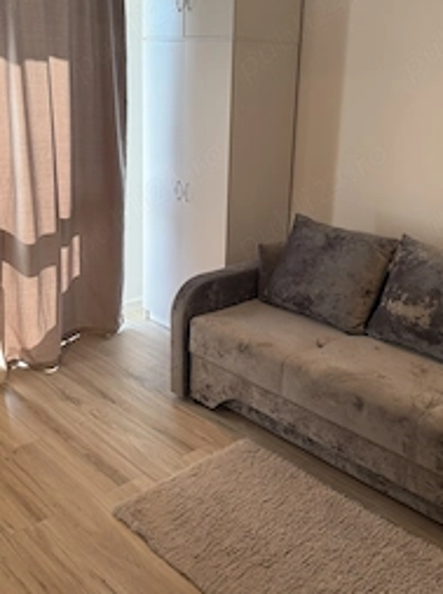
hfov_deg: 37.6
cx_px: 230
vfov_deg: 48.8
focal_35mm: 38
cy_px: 239
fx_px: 650
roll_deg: -2.1
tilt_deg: -15.7
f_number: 1.78
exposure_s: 1/121
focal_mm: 6.76
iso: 100
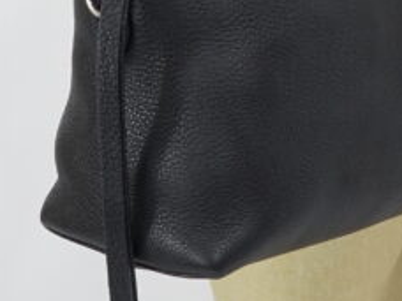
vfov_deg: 6.7
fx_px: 2508
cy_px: -296
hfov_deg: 9.1
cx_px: 479
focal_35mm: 216
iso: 640
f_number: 9
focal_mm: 50
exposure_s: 1/2.5
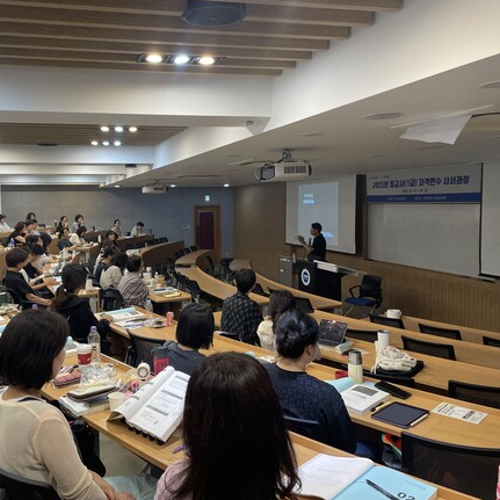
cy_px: 240
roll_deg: +1.1
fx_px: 523
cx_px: 166
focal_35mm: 32
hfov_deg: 50.2
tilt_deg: -3.5
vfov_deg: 51.1
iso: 80
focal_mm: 4.2
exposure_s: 1/120
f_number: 1.6
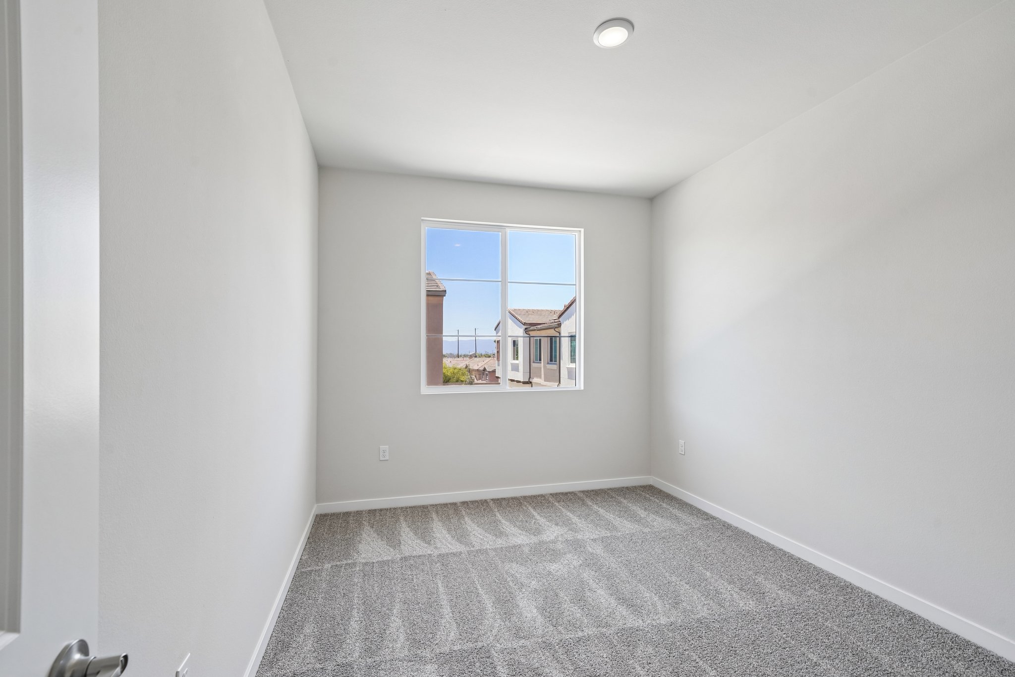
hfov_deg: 100.4
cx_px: 508
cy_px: 338
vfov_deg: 77.3
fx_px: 423
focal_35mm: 15
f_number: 8
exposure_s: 1/30
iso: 160
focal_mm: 15
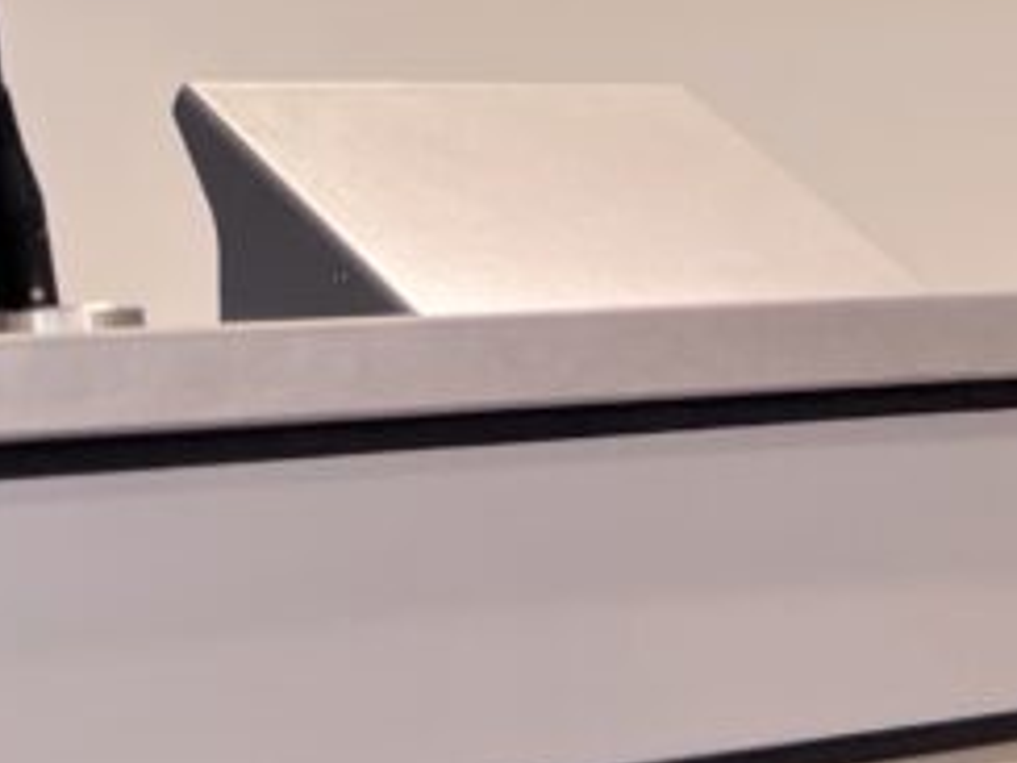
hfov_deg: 17.0
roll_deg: +0.2
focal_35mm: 109
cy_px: -750
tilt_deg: +13.7
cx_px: -317
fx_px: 3202
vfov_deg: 12.1
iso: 50
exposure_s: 1/100
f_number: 1.5
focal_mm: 5.7
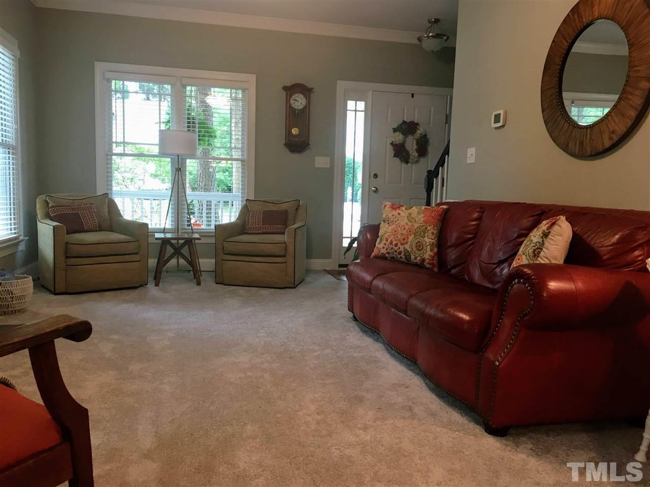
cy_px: 244
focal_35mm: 29
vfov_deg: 48.2
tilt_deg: -4.6
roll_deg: -3.0
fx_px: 545
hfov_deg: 61.7
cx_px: 325
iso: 80
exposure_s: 1/30
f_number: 2.2
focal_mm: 4.15
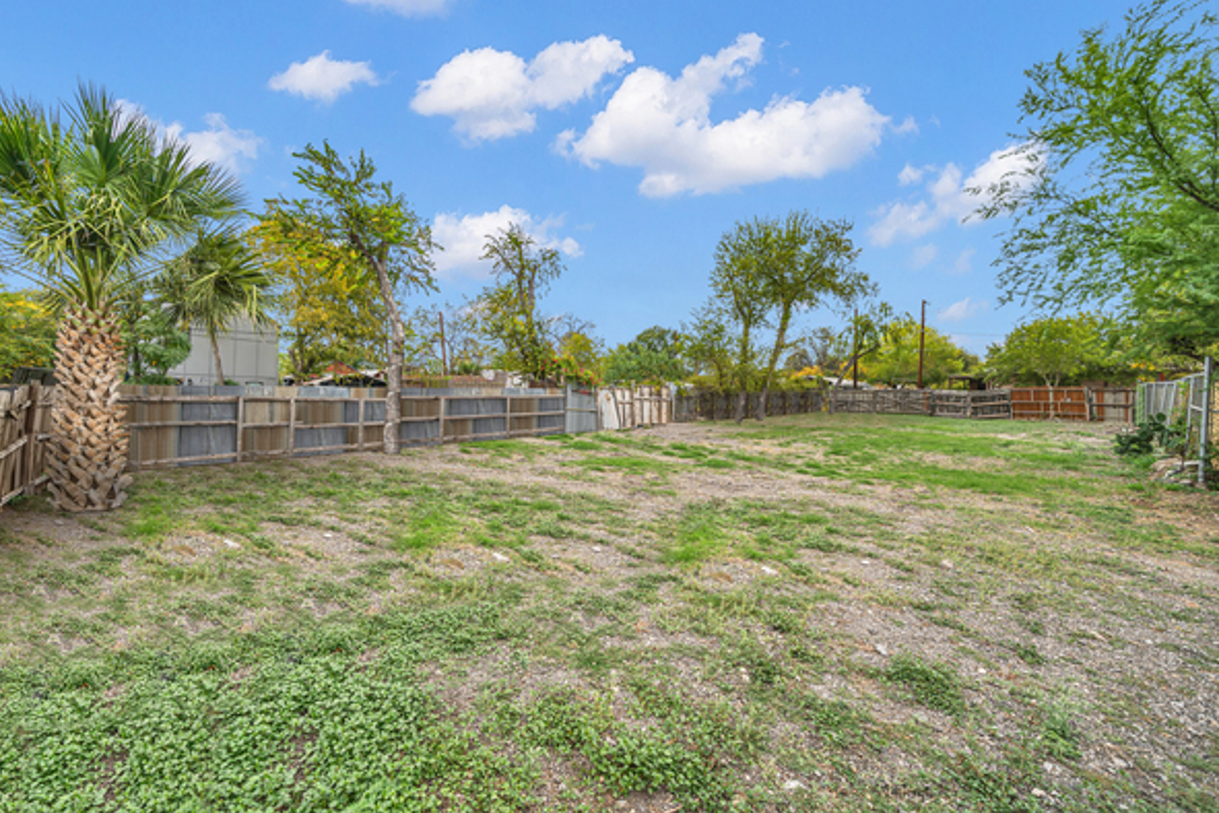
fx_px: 440
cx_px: 578
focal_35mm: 13
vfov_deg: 85.4
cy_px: 395
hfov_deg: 108.2
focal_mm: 12
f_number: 5.6
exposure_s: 1/125
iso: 125
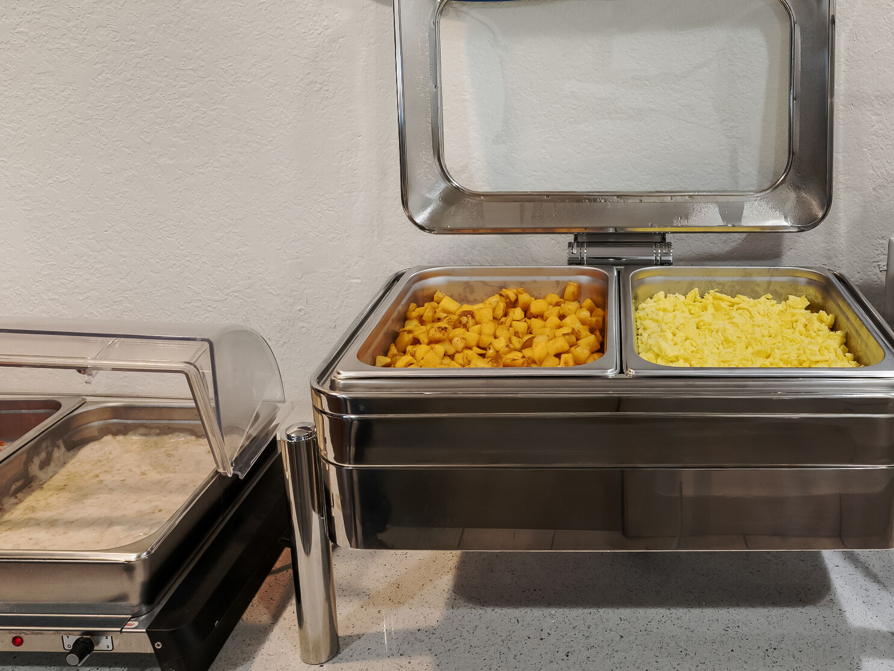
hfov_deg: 53.4
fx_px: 852
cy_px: 158
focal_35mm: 33
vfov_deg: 41.5
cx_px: 643
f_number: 8
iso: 400
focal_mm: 17
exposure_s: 1/6
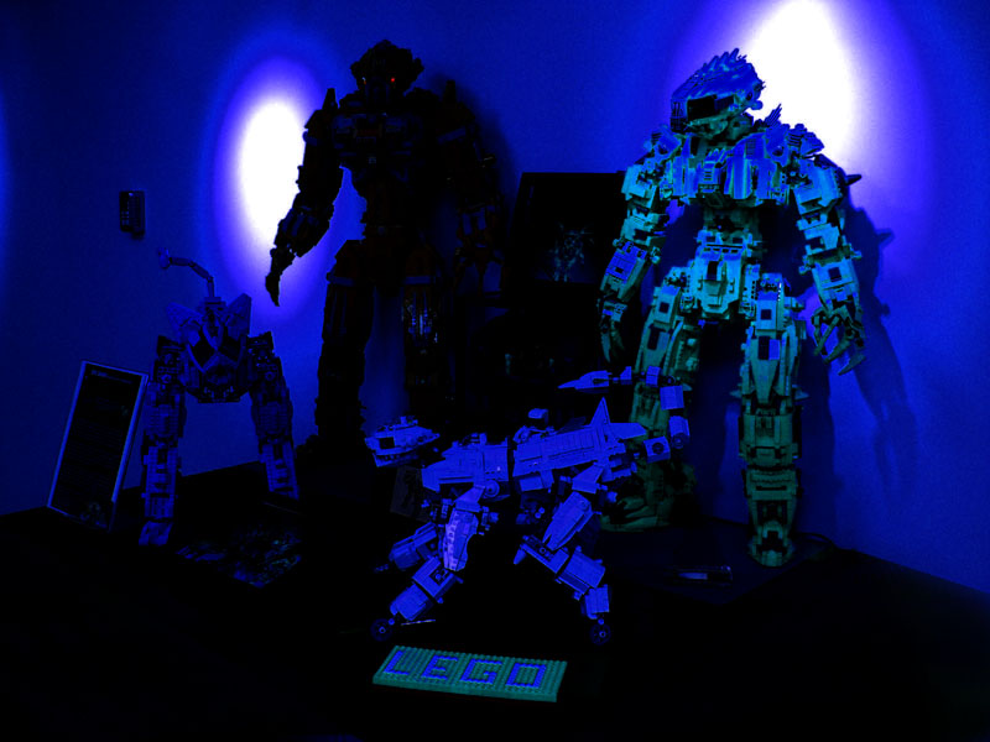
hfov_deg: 49.0
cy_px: 371
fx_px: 1087
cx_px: 495
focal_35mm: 38
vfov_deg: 37.7
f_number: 2.8
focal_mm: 7.9
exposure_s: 1/30
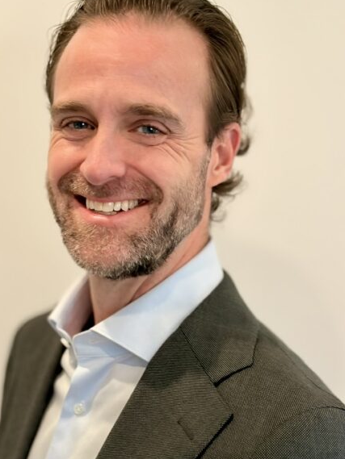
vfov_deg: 25.0
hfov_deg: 18.9
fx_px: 1036
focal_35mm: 78
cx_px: 126
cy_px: 237
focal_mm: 5.96
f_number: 1.6
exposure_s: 1/40
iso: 100
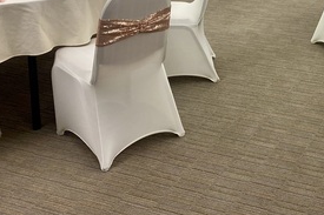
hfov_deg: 32.0
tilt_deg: -11.5
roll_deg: -0.9
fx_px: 531
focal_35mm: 59
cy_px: -36
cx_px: 302
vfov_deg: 21.5
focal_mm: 4.25
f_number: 1.8
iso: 125
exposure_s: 1/120
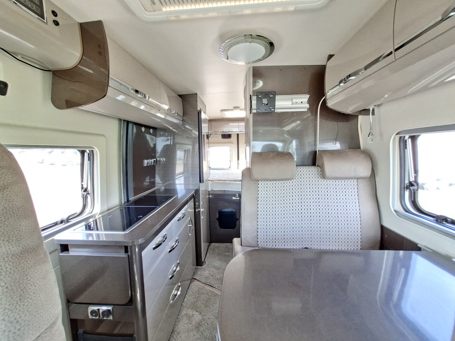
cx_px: 228
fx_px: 171
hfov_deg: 106.2
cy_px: 170
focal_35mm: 13
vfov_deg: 89.9
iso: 200
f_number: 2.2
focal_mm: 1.74
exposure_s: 1/24
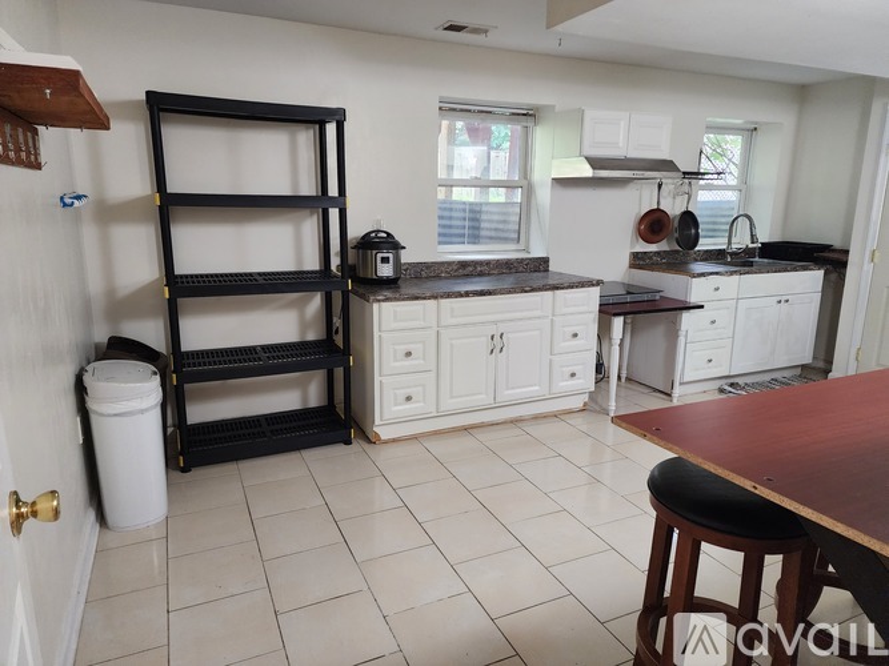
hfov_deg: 73.9
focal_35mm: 23
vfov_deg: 58.9
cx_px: 444
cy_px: 333
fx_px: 591
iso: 640
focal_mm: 6.4
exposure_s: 1/120
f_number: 1.8
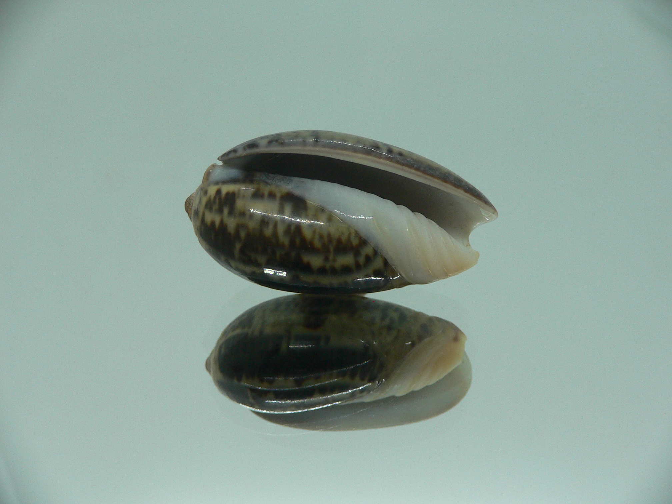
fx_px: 679
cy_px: 252
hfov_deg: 52.6
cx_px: 336
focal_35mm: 35
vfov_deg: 40.7
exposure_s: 1/60
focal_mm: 4.6
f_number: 2.8
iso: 100
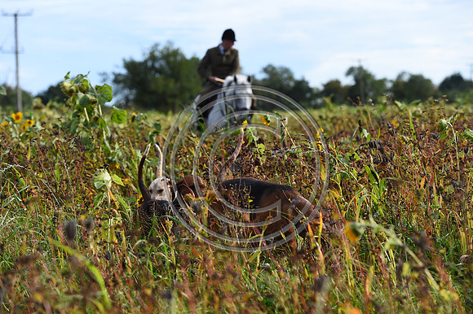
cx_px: 236
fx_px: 1523
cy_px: 157
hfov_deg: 17.7
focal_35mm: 116
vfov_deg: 11.8
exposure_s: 1/800
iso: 250
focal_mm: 116
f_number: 5
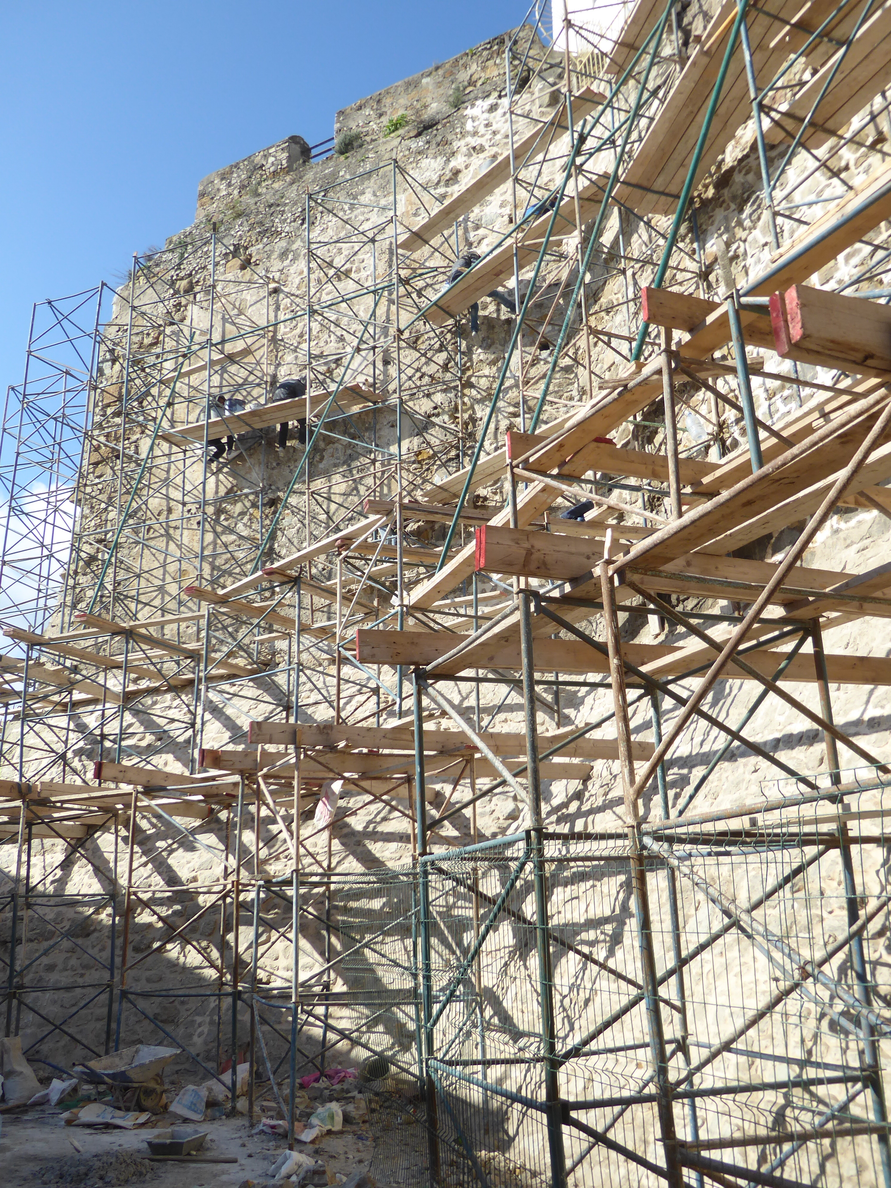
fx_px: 1098
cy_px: 594
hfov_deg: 44.2
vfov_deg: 56.8
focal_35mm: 32
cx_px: 446
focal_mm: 5.4
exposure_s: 1/500
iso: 80
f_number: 3.5
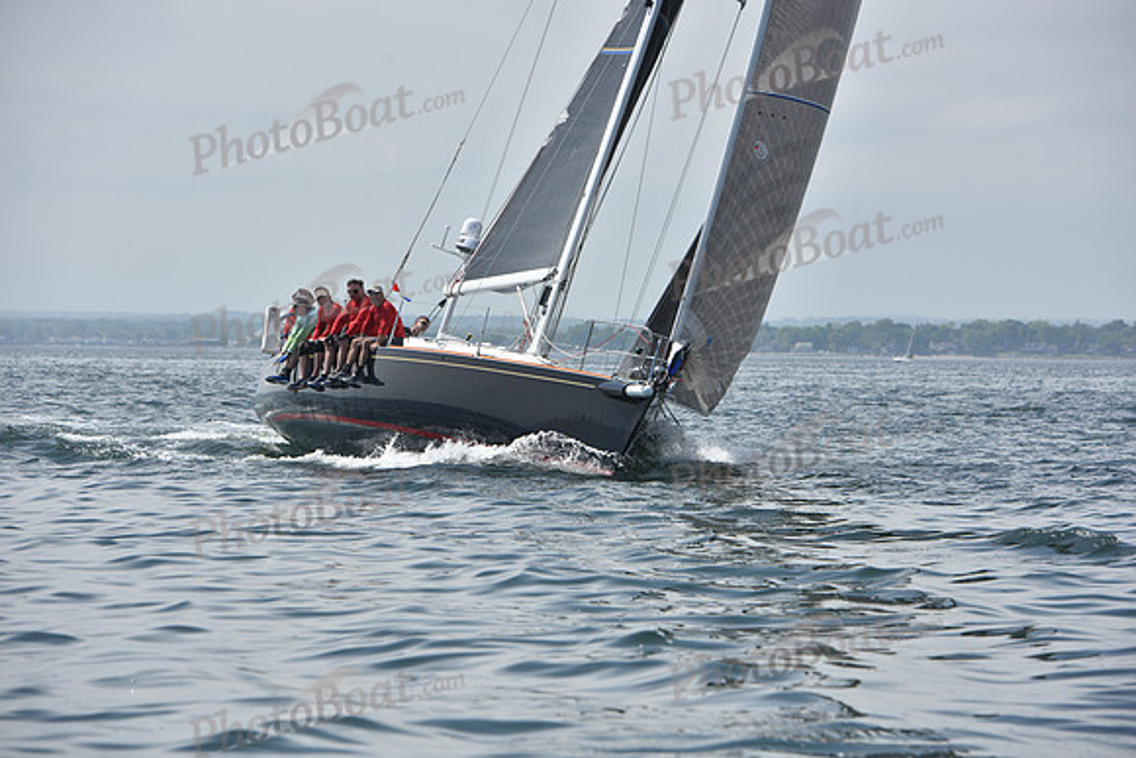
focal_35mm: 160
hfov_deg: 12.8
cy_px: 379
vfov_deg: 8.6
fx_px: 5050
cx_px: 568
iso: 200
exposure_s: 1/1250
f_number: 7.1
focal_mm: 160
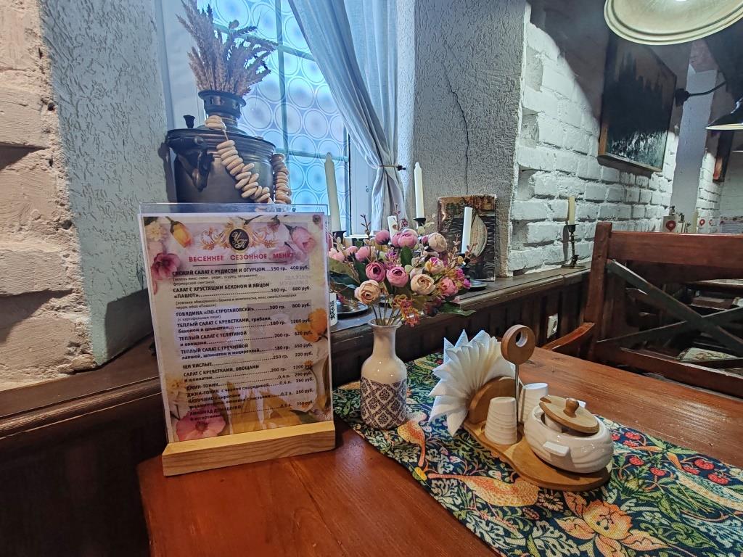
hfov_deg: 94.5
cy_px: 278
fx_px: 343
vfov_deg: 78.1
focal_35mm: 16
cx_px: 372
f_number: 2.2
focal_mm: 1.96
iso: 80
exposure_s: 1/33
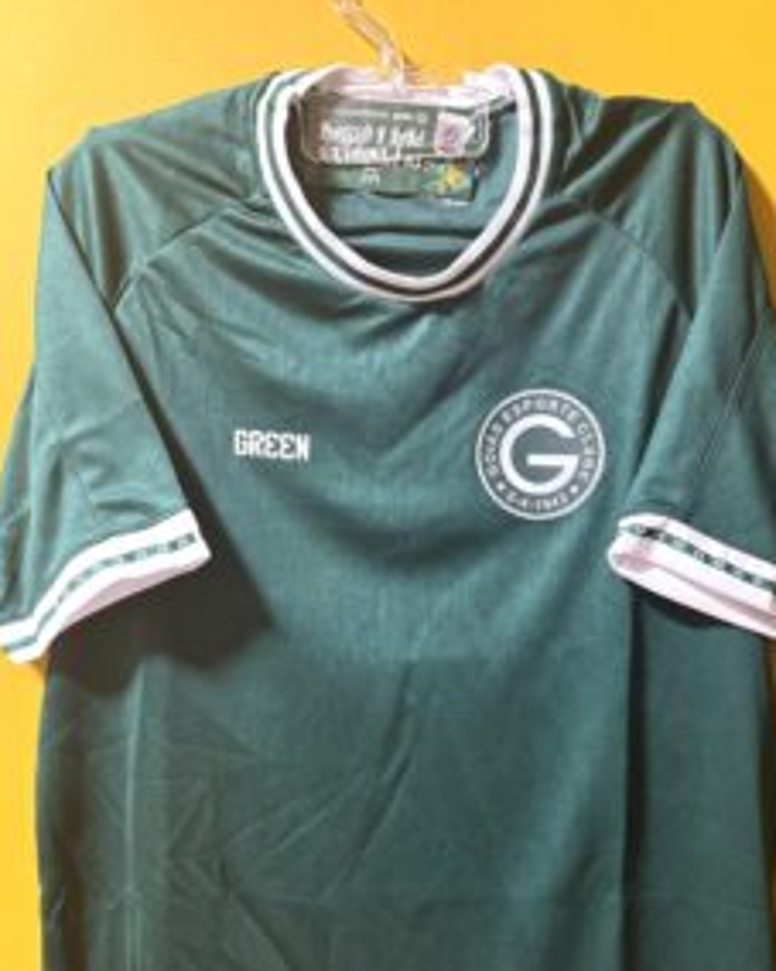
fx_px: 948
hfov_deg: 44.4
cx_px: 441
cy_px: 663
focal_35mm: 33
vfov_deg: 53.0
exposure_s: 1/40
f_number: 1.78
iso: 800
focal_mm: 6.76
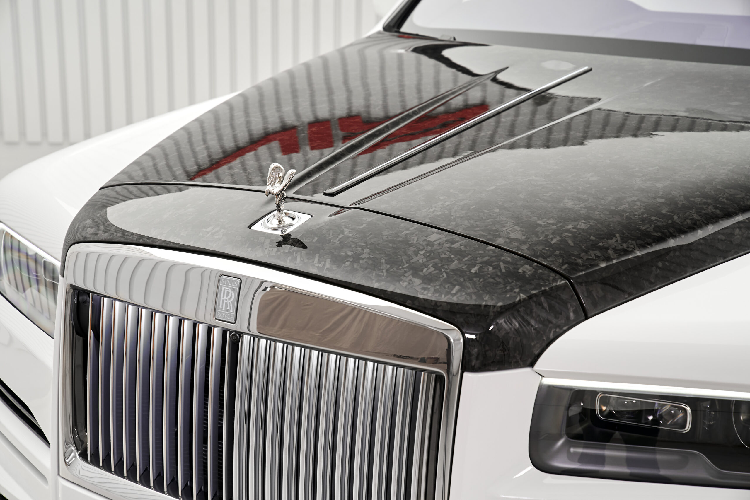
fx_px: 1458
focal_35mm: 70
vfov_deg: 19.5
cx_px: 375
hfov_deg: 28.8
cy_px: 250
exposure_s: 1/50
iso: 400
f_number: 5.6
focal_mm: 70
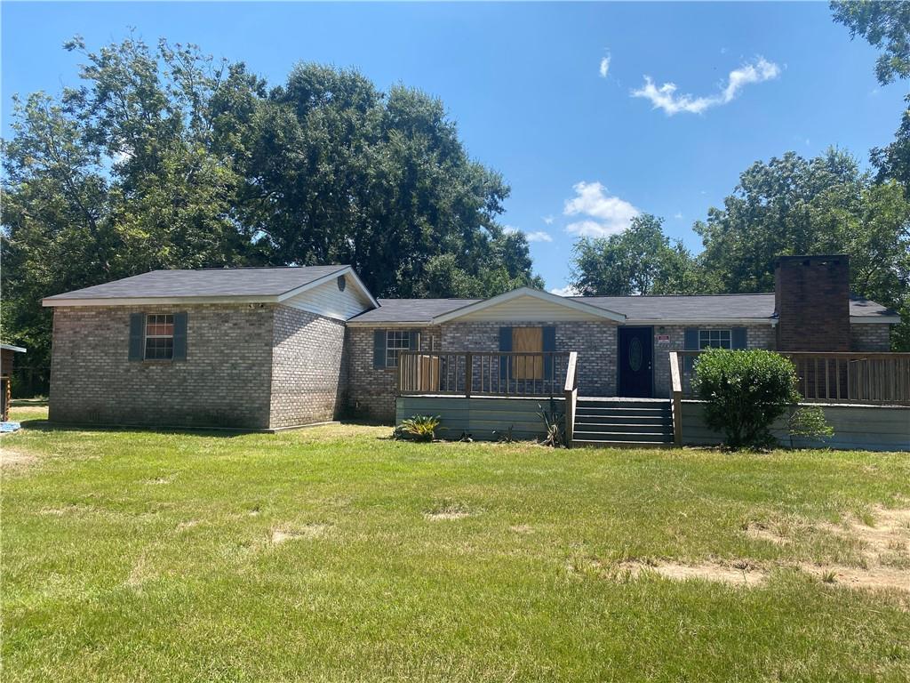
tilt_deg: +3.6
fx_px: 683
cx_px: 455
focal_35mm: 26
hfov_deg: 67.3
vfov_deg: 53.1
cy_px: 342
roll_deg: -0.9
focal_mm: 4.25
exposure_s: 1/2183
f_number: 1.8
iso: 32
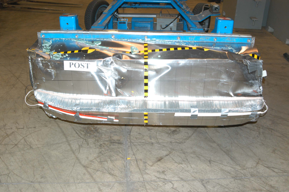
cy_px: 96
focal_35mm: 36
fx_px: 289
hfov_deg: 53.2
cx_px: 144
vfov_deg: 36.8
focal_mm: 24
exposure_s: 1/60
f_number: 5.6
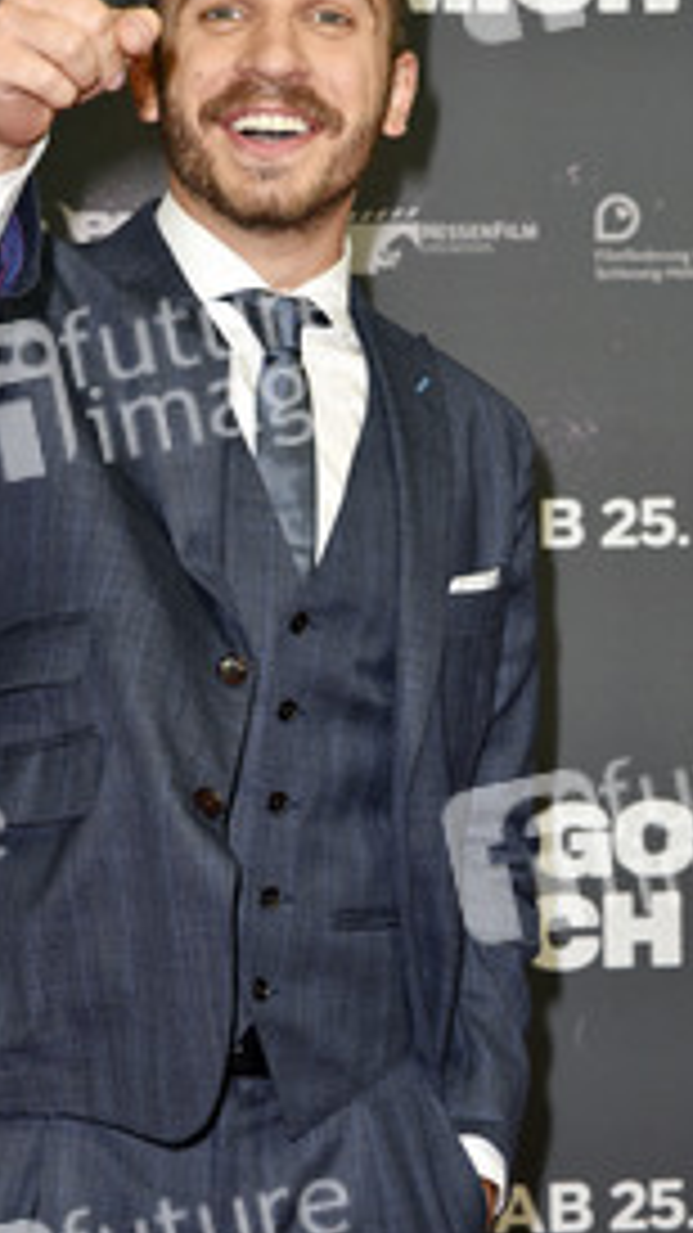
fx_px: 4903
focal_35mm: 150
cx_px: 266
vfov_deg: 14.3
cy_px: 612
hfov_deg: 8.1
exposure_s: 1/250
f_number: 6.3
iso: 800
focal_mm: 98
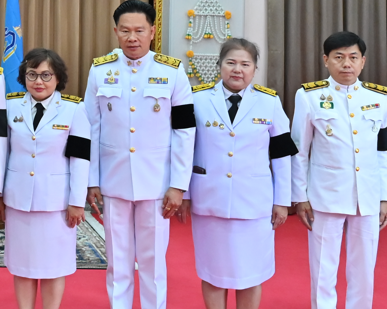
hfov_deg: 17.6
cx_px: -145
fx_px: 1157
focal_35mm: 101
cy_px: -17
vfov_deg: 14.9
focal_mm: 24
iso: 2500
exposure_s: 1/125
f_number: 4
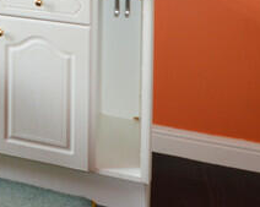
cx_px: -77
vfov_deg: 18.6
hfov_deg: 24.4
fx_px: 523
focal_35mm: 68
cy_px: -140
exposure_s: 1/125
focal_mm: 10
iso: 180
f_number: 4
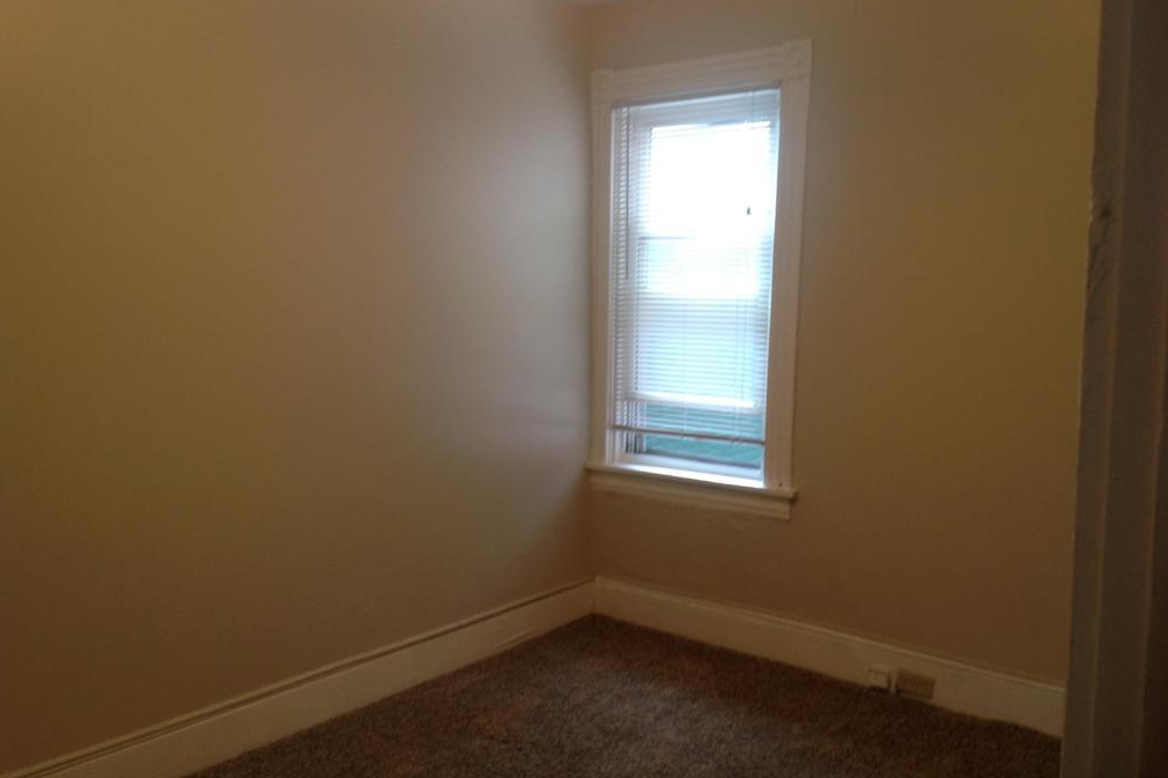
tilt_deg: -5.8
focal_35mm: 37
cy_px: 392
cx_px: 589
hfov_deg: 51.9
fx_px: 1200
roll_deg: -0.6
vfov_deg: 35.9
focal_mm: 4.28
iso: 50
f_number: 2.4
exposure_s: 1/17
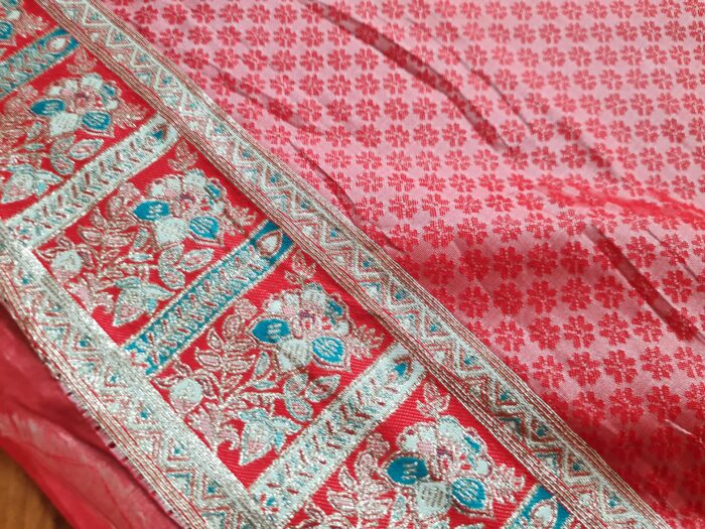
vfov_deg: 53.1
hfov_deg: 67.3
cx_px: 352
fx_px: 530
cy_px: 264
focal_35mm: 26
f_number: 1.8
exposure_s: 1/60
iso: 160
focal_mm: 5.4
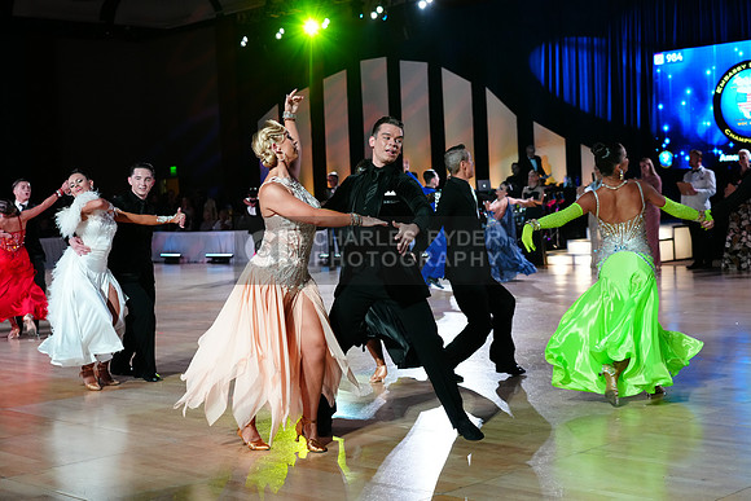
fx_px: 1127
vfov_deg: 25.1
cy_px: 250
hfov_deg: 36.9
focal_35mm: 54
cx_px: 376
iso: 3200
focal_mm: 54
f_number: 4
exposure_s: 1/400
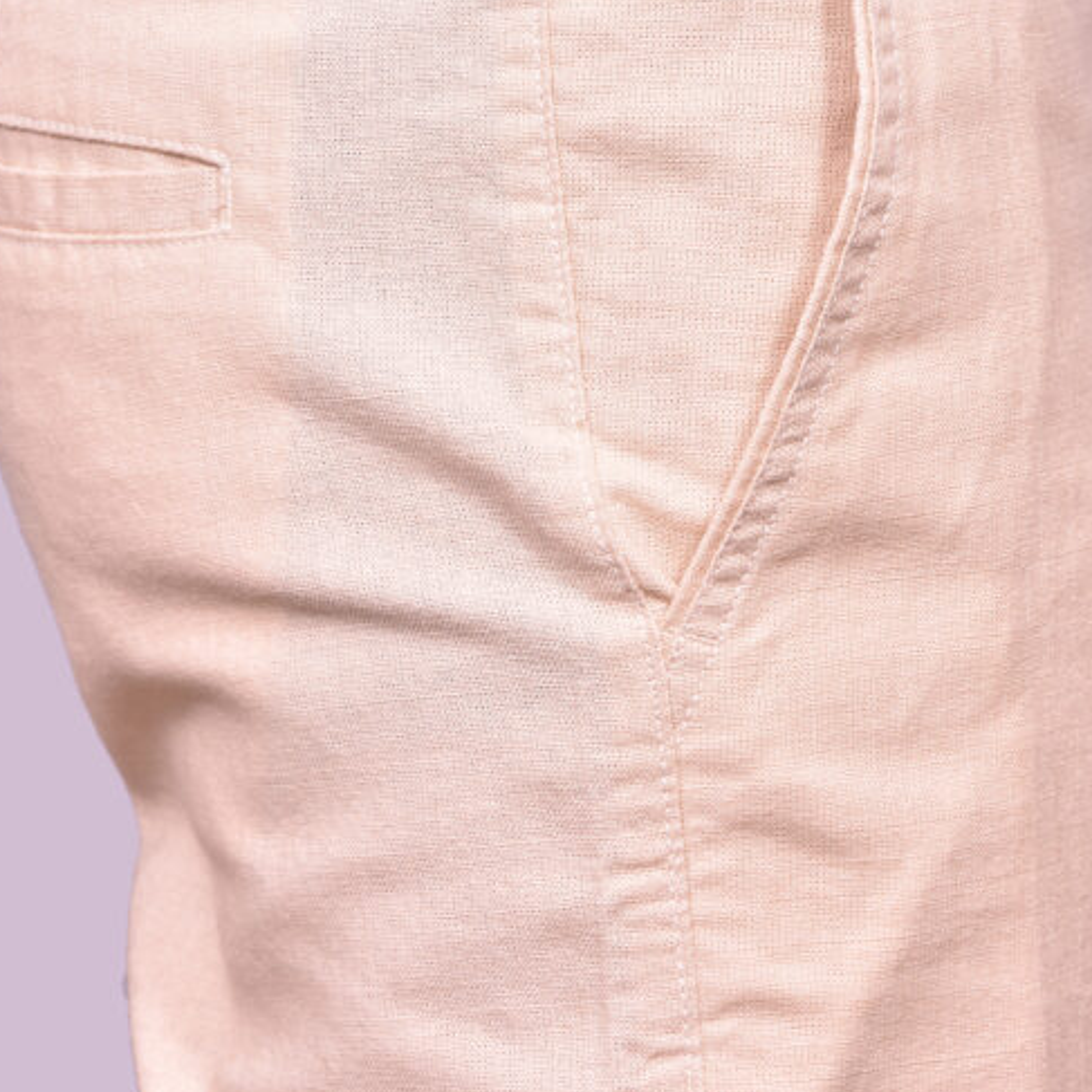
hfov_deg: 8.3
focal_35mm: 212
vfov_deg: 8.2
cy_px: 287
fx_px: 7566
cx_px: 567
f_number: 9
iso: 250
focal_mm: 90
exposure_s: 1/125
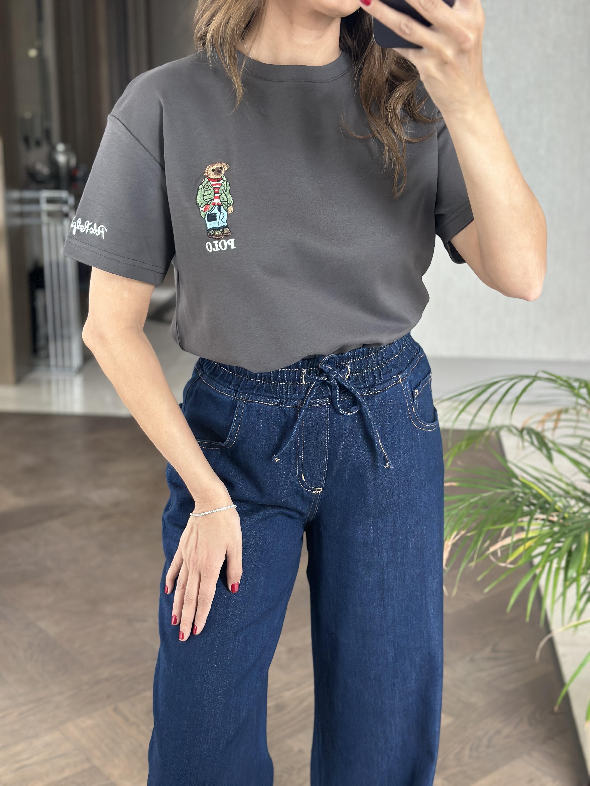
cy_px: 393
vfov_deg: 39.7
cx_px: 295
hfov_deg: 30.3
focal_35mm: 48
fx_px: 1091
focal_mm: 6.86
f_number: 1.78
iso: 400
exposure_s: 1/51
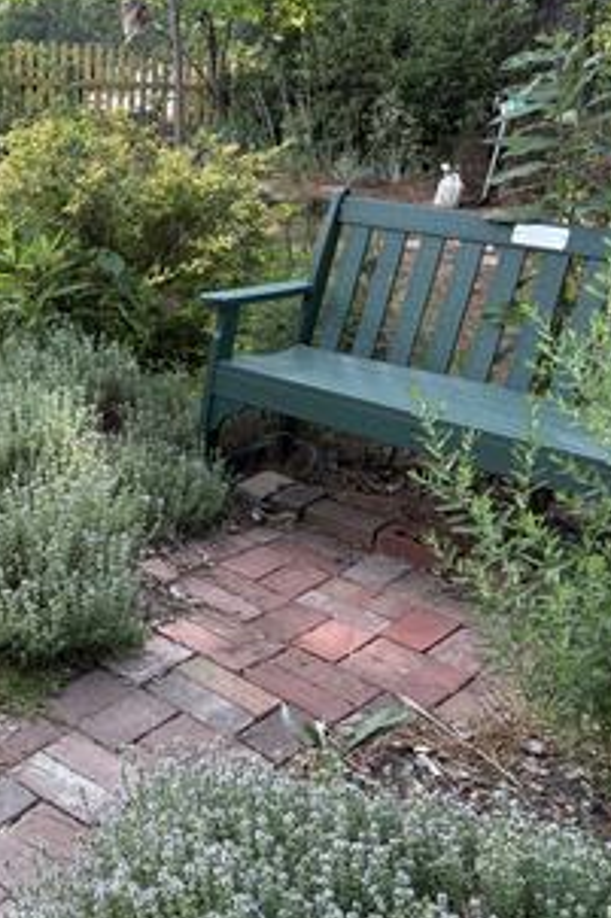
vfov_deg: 45.4
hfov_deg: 28.1
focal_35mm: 43
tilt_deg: -16.6
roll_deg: +0.7
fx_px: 1096
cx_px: -76
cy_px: 410
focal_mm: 5.96
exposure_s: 1/417
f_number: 1.6
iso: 64
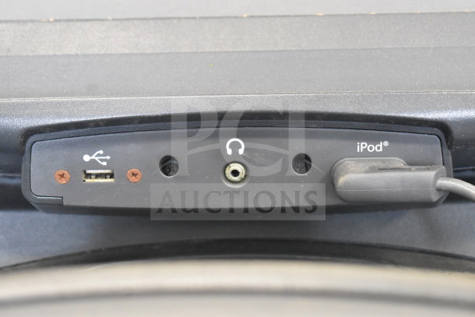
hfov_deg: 28.1
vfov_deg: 18.9
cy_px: 158
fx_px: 950
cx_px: 238
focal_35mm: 72
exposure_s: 1/80
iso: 6400
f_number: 5.3
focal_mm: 48
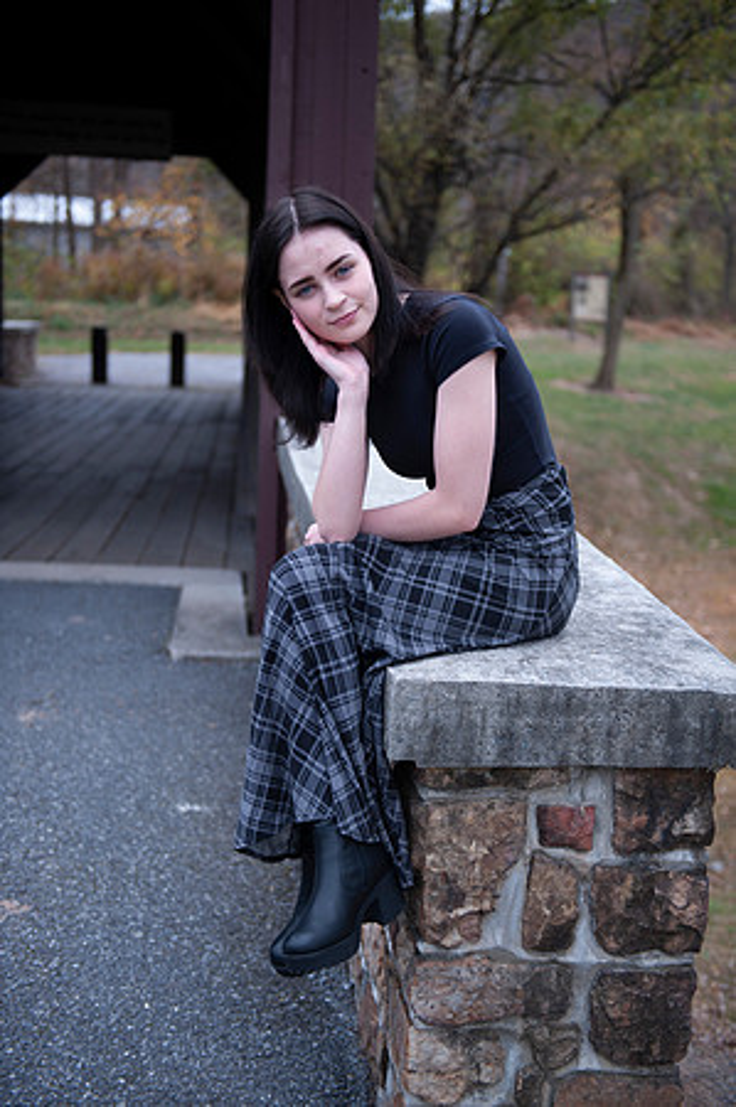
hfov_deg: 28.0
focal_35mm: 48
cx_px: 368
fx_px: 1475
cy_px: 554
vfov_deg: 41.2
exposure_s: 1/400
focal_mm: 48
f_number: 2.8
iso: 100
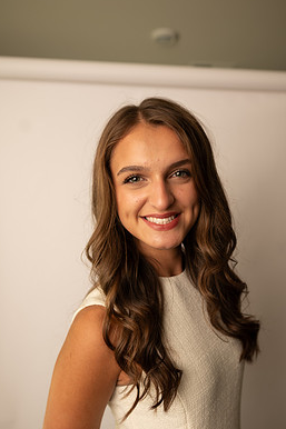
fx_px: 334
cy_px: 242
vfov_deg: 65.2
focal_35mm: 28
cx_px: 150
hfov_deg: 46.3
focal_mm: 24
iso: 100
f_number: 3.2
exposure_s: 1/160
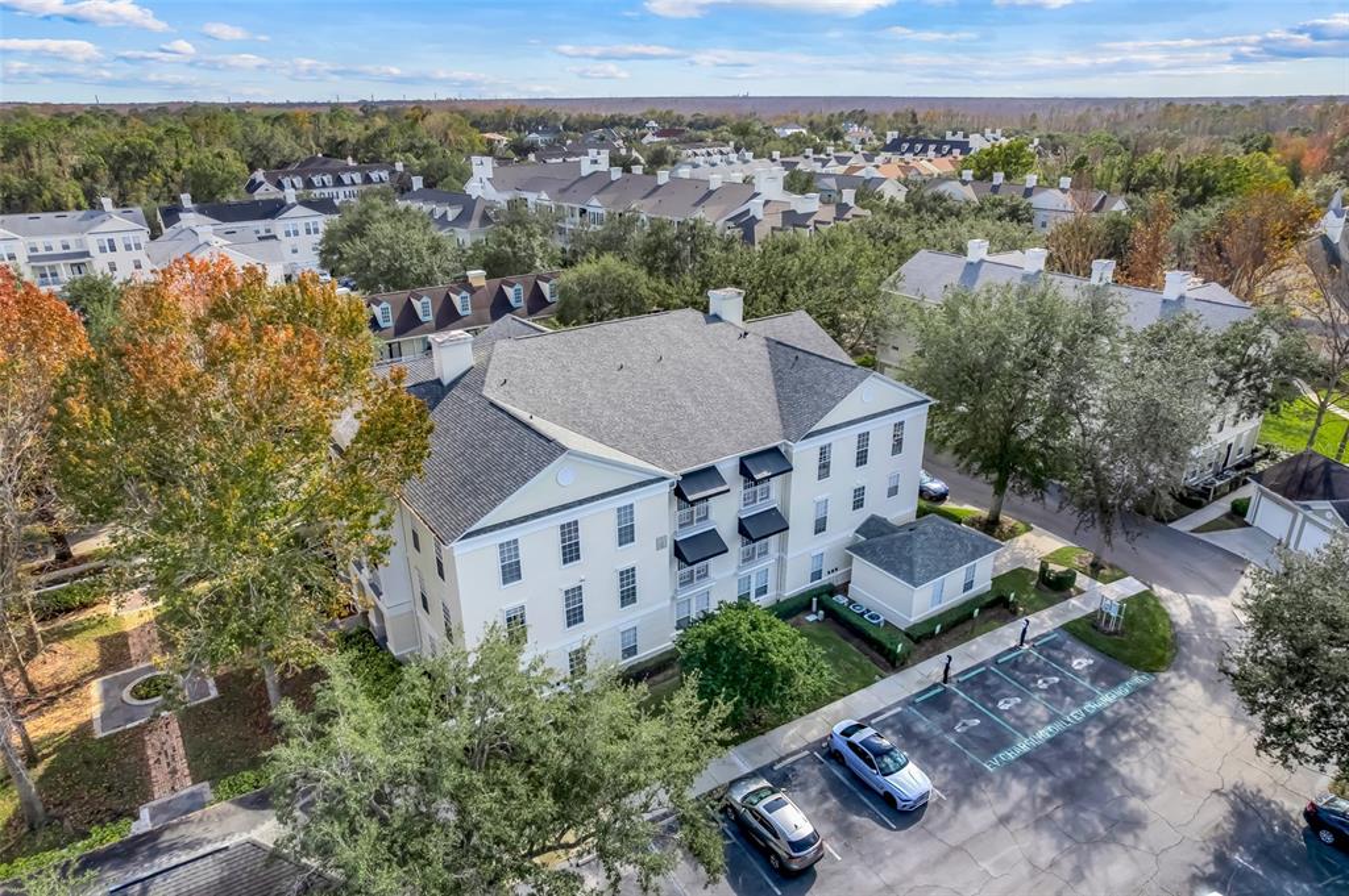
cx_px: 674
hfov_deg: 78.6
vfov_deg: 57.1
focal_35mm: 22
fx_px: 824
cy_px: 448
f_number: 2.8
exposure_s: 1/320
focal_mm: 8.38
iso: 100
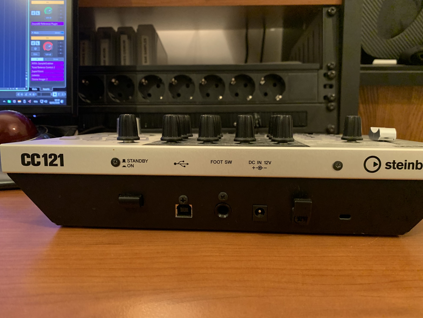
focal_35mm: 27
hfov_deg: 65.3
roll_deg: +0.5
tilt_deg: -16.4
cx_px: 216
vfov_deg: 51.3
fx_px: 330
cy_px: 163
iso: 500
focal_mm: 4.25
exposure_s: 1/25
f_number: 1.8
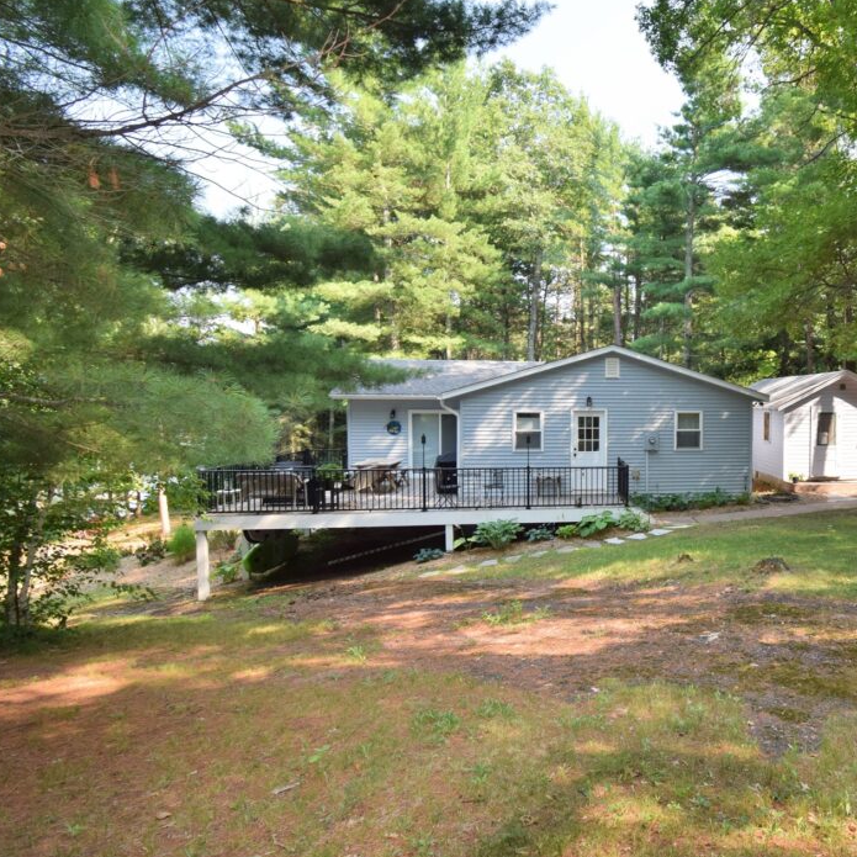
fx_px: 616
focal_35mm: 22
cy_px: 422
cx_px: 650
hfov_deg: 65.1
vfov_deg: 69.6
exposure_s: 1/200
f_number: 7.1
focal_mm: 10
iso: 320
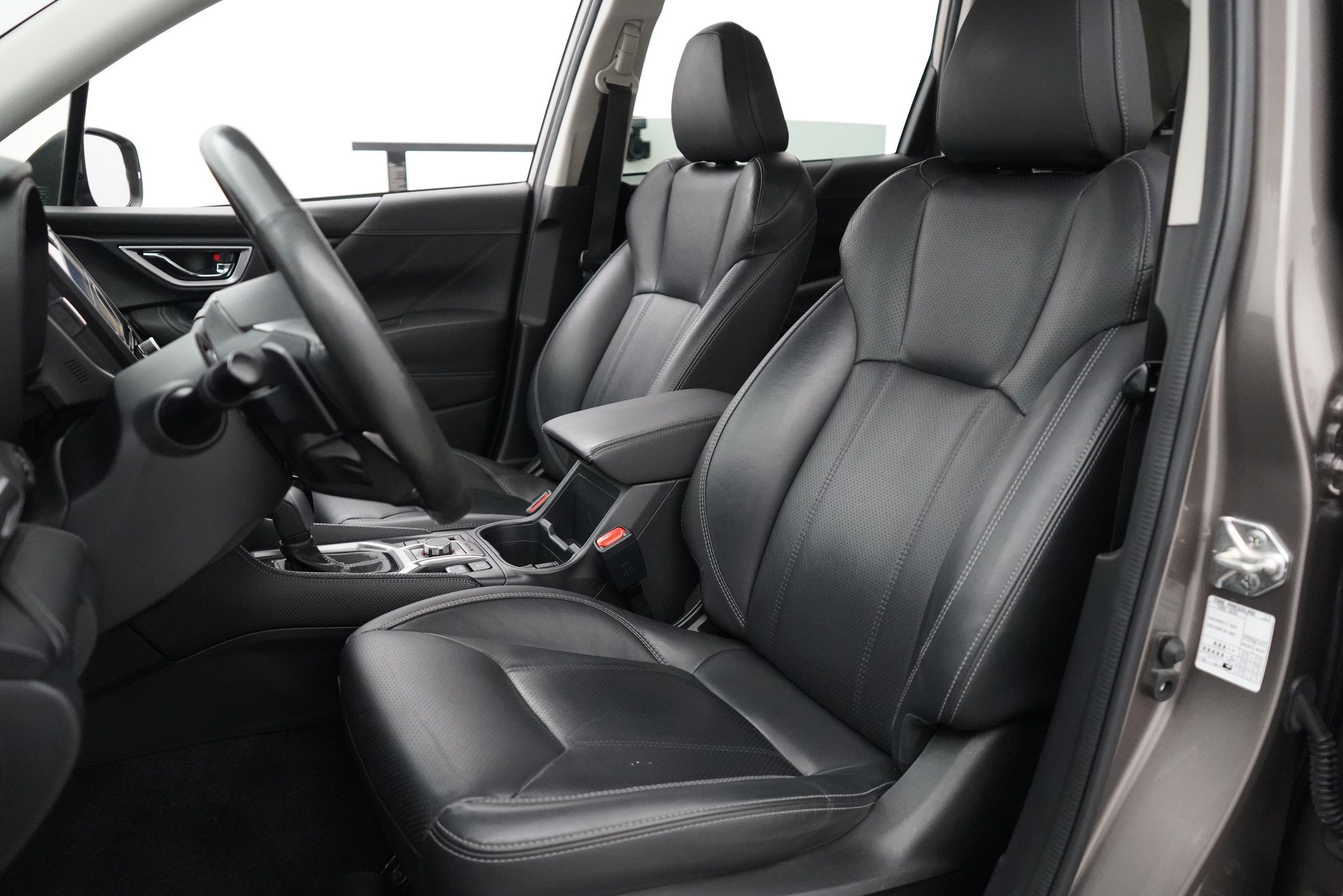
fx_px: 1045
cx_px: 672
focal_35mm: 28
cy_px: 448
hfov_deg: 65.5
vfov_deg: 46.4
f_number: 3.5
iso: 10000
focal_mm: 28
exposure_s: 1/160
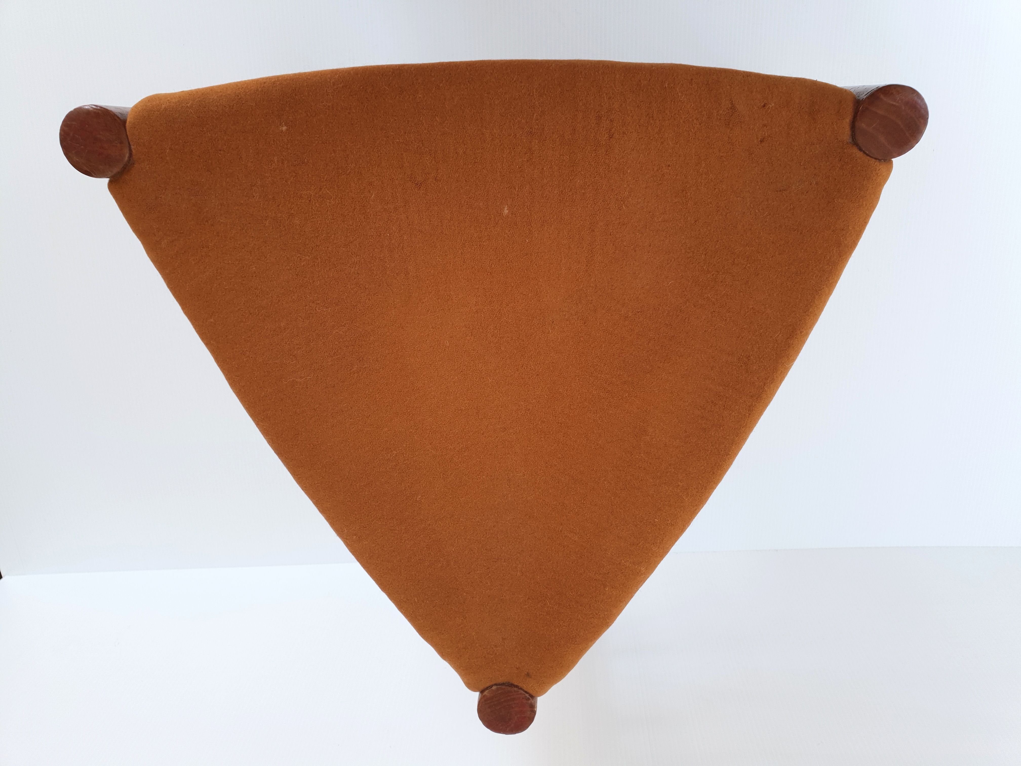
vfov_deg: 53.1
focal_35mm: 26
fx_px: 767
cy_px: 383
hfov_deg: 67.3
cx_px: 510
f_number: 2.4
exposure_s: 1/50
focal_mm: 4.3
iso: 50
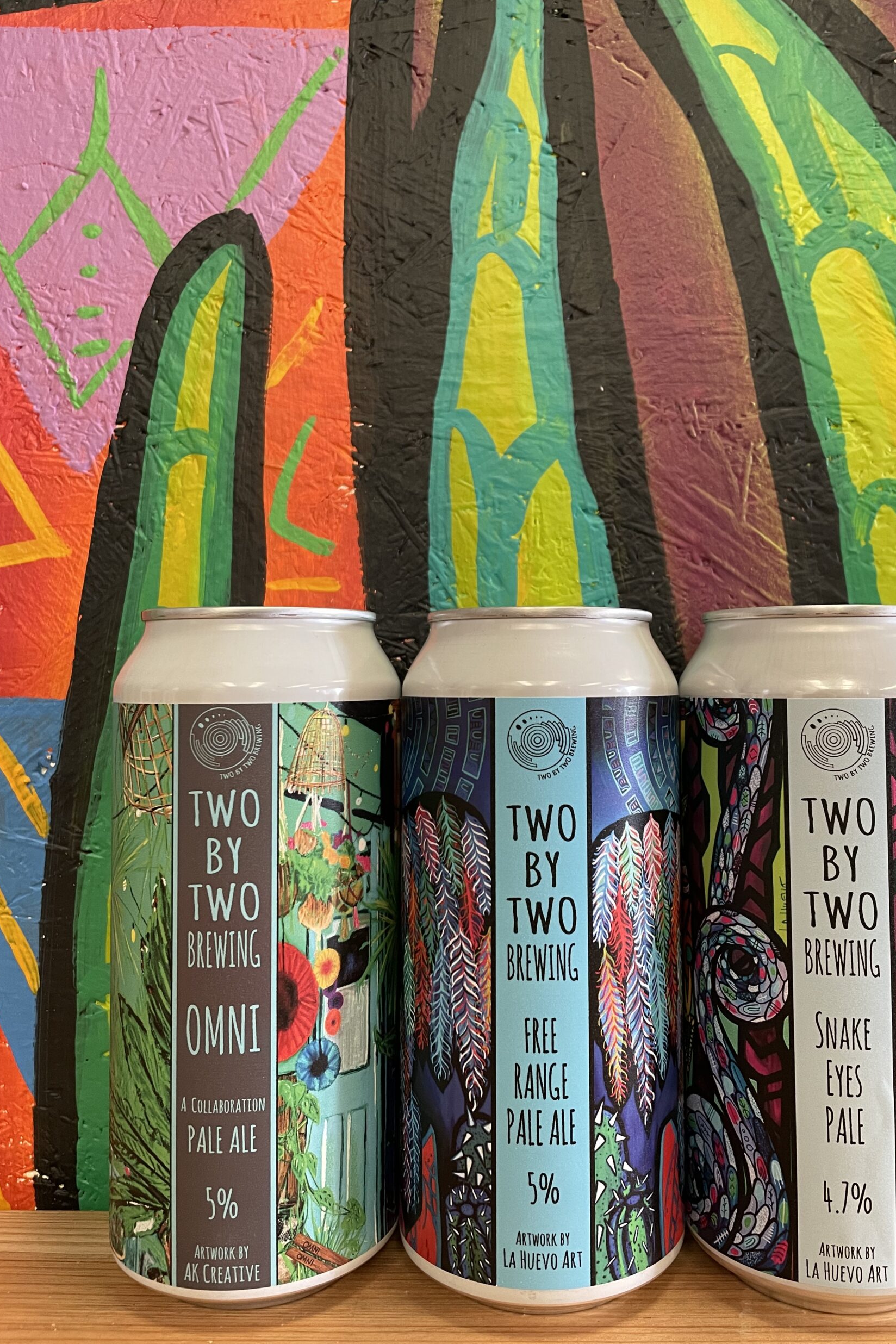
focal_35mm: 28
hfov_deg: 46.2
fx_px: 1045
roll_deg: +0.3
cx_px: 518
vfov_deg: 65.5
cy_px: 652
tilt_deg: +0.7
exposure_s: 1/60
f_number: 1.6
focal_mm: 4.2
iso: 250
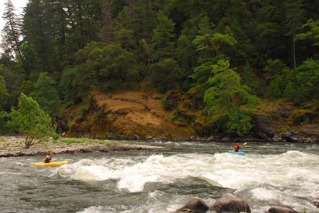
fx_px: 346
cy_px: 106
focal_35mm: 39
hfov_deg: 49.5
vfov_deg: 34.3
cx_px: 160
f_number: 6.3
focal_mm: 26
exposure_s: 1/400
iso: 200
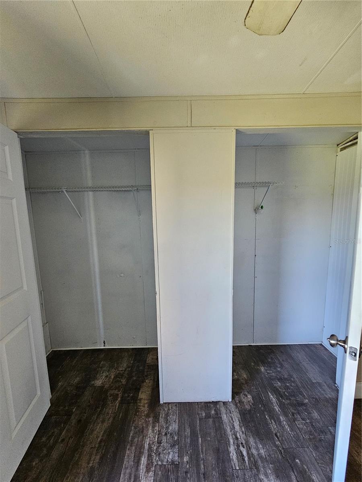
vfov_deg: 106.2
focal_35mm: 13
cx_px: 181
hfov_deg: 89.9
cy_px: 241
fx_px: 181
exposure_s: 1/77
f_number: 2.2
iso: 320
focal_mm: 2.2
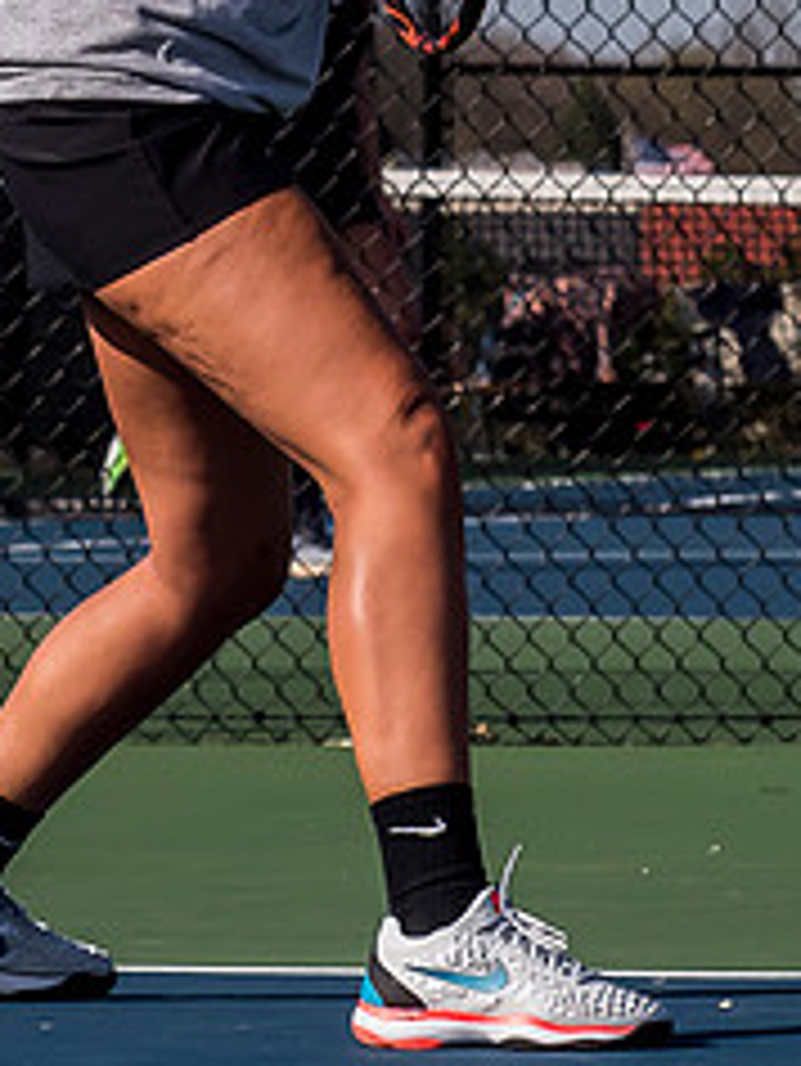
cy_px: -215
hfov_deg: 3.4
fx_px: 13316
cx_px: 121
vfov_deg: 4.6
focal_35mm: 432
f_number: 5
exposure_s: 1/1600
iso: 320
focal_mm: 52
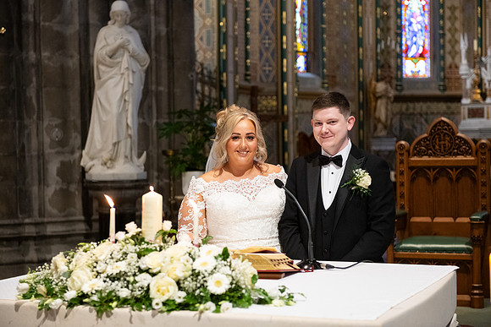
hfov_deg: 28.8
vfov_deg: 19.5
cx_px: 246
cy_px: 164
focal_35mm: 70
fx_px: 955
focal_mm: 70
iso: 1250
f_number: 3.5
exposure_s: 1/160
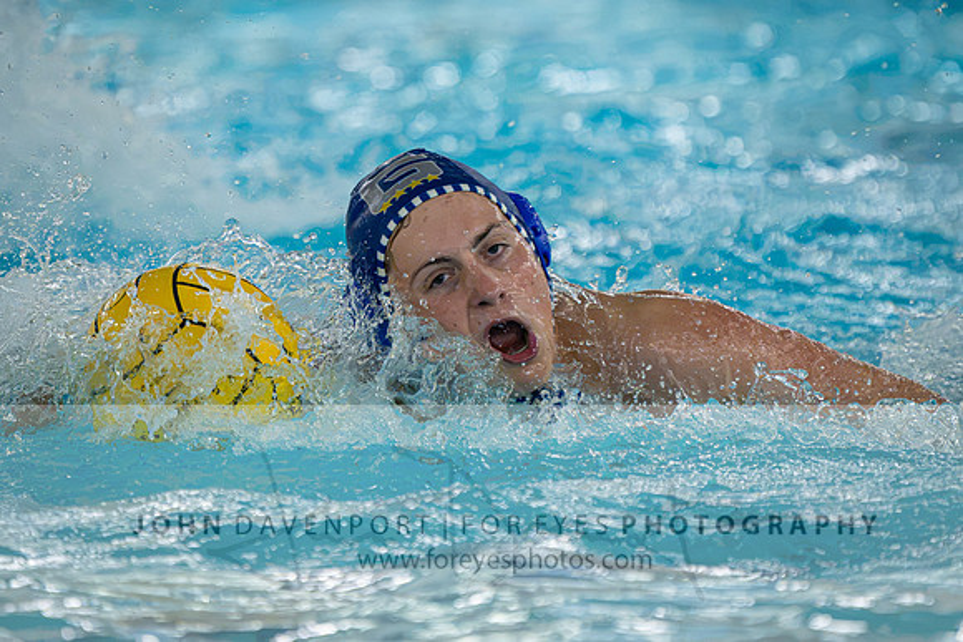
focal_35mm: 475
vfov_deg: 2.9
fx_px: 12711
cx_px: 484
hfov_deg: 4.3
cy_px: 62
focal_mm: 260
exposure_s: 1/1000
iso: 12800
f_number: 4
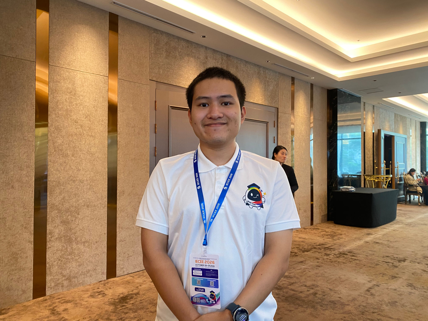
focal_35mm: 26
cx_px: 214
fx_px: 321
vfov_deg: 53.1
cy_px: 160
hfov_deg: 67.3
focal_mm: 4.25
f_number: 1.8
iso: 160
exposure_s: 1/50
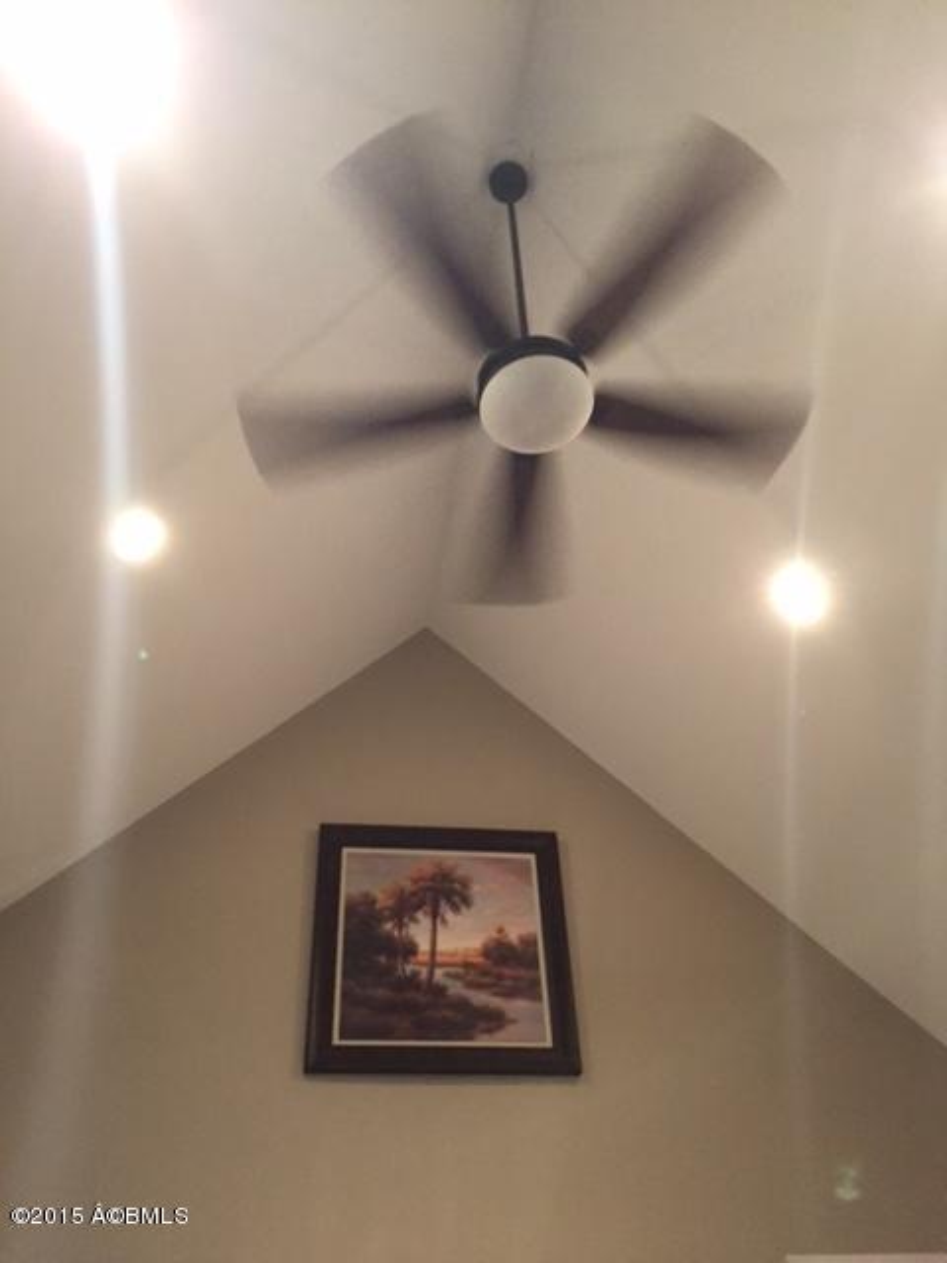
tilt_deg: +45.4
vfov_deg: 61.7
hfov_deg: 48.2
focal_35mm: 29
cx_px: 474
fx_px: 1058
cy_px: 632
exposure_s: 1/17
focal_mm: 4.15
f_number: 2.2
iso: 250
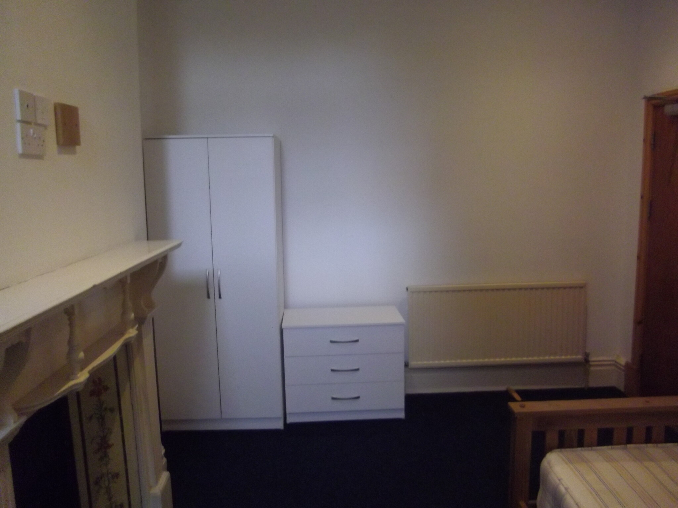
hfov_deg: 65.3
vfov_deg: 51.4
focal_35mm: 27
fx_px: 529
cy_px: 254
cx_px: 339
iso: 549
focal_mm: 4.9
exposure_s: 1/50
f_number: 3.2
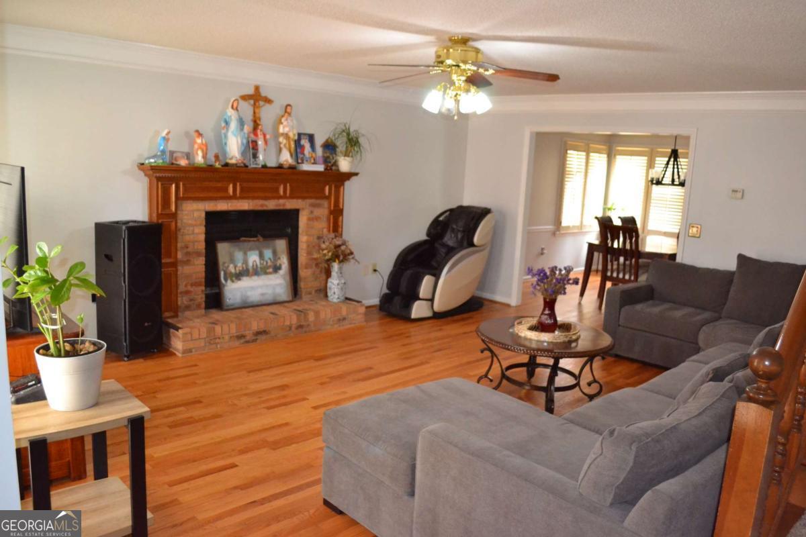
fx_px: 604
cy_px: 268
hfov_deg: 67.4
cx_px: 403
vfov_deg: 47.9
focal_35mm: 27
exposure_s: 1/60
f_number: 3.5
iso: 3200
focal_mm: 18
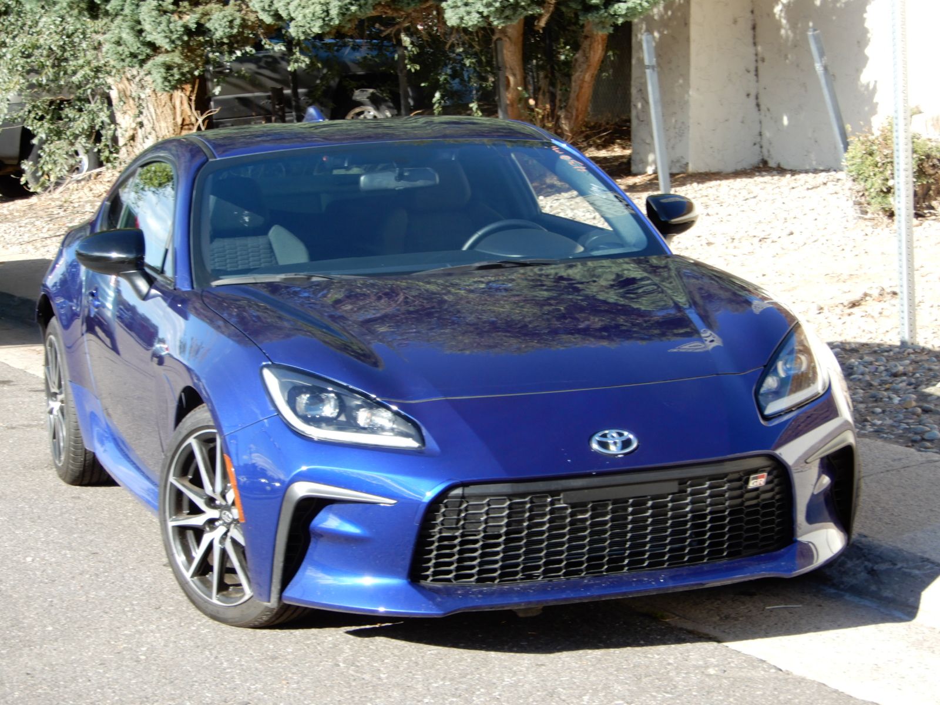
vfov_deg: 15.6
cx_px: 470
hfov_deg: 20.7
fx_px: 2580
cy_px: 352
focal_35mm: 95
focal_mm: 16.9
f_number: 5
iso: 80
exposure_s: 1/125
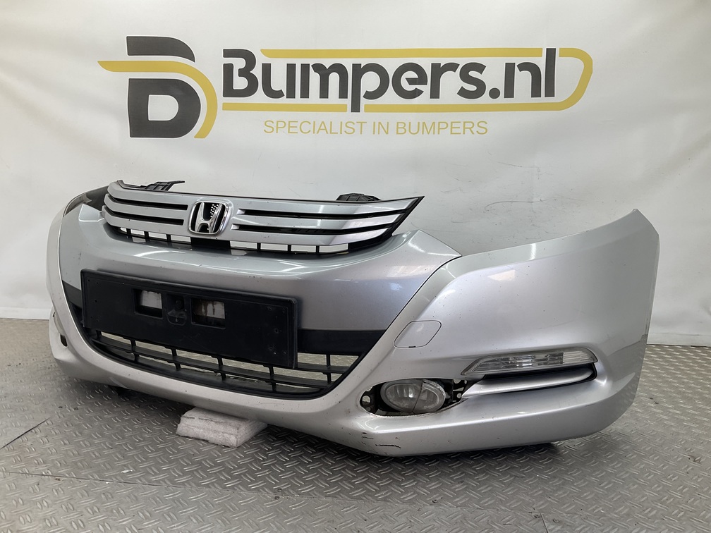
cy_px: 266
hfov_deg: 61.7
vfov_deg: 48.2
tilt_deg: -8.3
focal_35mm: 29
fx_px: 596
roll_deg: -2.6
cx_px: 356
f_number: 1.8
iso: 16
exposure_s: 1/130
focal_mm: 3
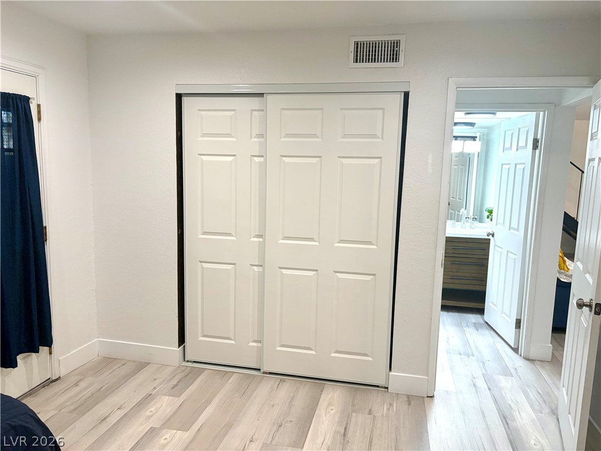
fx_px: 451
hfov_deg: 67.3
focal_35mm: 26
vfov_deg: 53.1
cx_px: 300
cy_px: 226
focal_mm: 5.96
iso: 125
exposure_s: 1/120
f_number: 1.6
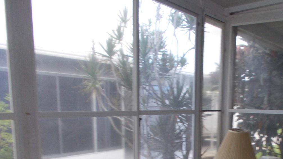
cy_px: 163
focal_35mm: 45
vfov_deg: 25.1
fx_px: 338
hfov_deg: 44.8
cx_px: 189
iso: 125
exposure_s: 1/25
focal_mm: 4.6
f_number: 3.2
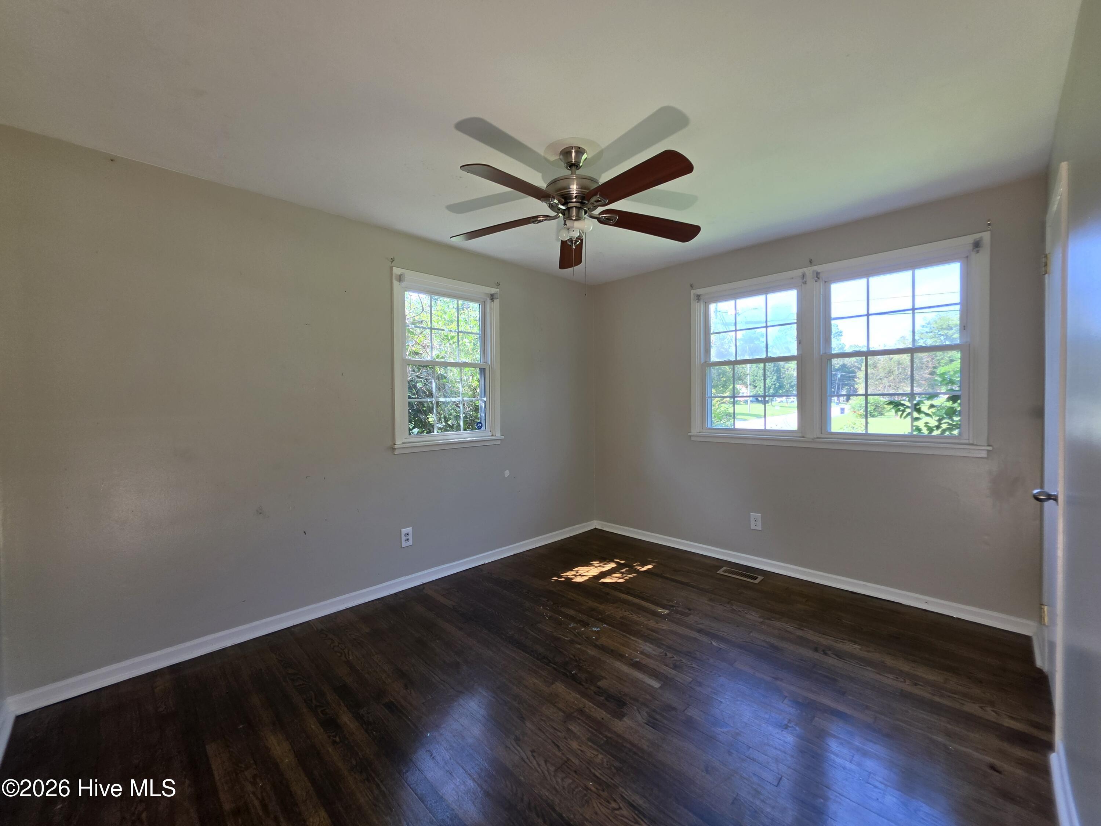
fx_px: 413
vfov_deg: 89.9
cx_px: 550
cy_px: 413
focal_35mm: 13
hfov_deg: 106.2
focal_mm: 2.2
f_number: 1.9
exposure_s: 1/50
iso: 25
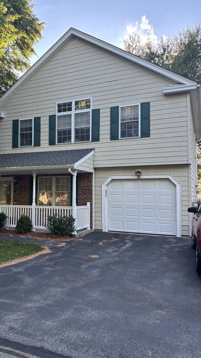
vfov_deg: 66.1
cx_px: 74
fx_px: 275
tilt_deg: +3.9
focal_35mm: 29
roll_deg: -2.9
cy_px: 176
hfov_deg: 39.9
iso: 40
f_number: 1.6
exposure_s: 1/197
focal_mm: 5.96
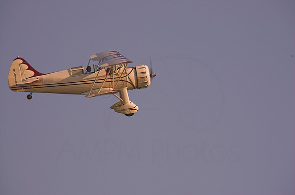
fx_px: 5151
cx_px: 148
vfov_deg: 2.2
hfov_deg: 3.3
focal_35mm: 630
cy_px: 98
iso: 200
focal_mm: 420
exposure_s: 1/160
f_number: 16
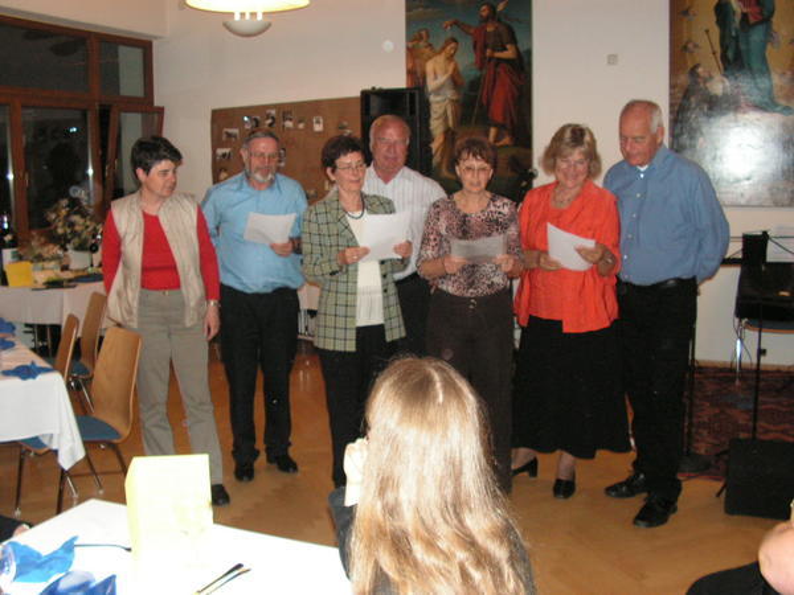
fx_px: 826
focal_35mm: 36
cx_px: 397
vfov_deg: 39.7
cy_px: 298
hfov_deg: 51.4
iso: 160
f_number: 3.2
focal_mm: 6
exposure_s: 1/40
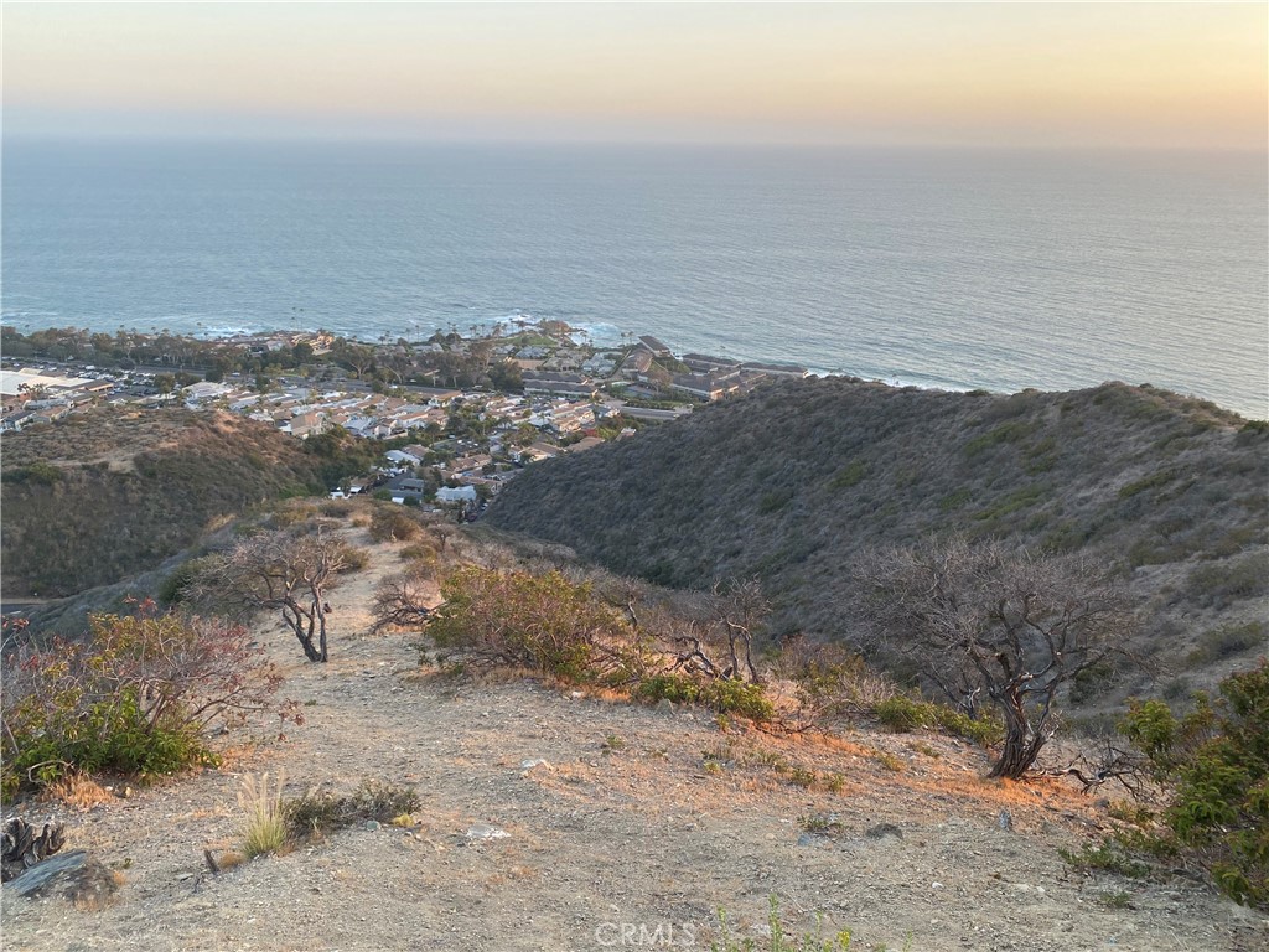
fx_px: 953
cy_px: 476
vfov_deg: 53.1
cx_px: 634
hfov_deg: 67.3
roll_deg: -0.6
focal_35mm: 26
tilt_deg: -20.0
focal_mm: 4.25
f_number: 1.8
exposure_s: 1/121
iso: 40
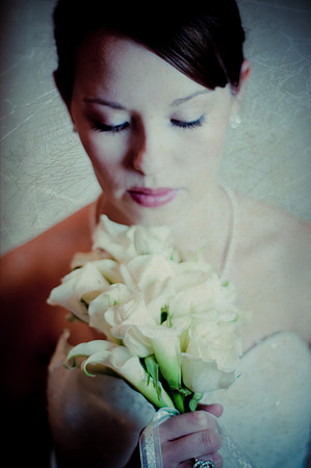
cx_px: 156
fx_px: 974
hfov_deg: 18.1
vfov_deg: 27.0
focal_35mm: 75
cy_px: 234
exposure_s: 1/160
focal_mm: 50
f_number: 1.8
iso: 100
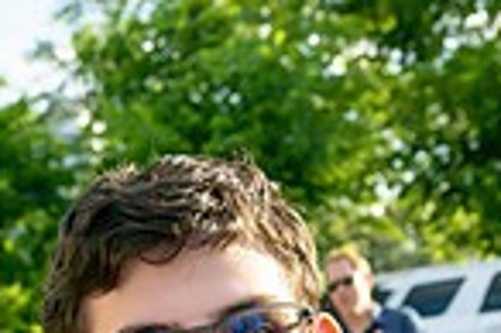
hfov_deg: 18.9
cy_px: 711
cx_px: 189
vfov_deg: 11.2
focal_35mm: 108
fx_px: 1501
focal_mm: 35
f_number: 5.6
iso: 400
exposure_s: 1/3200
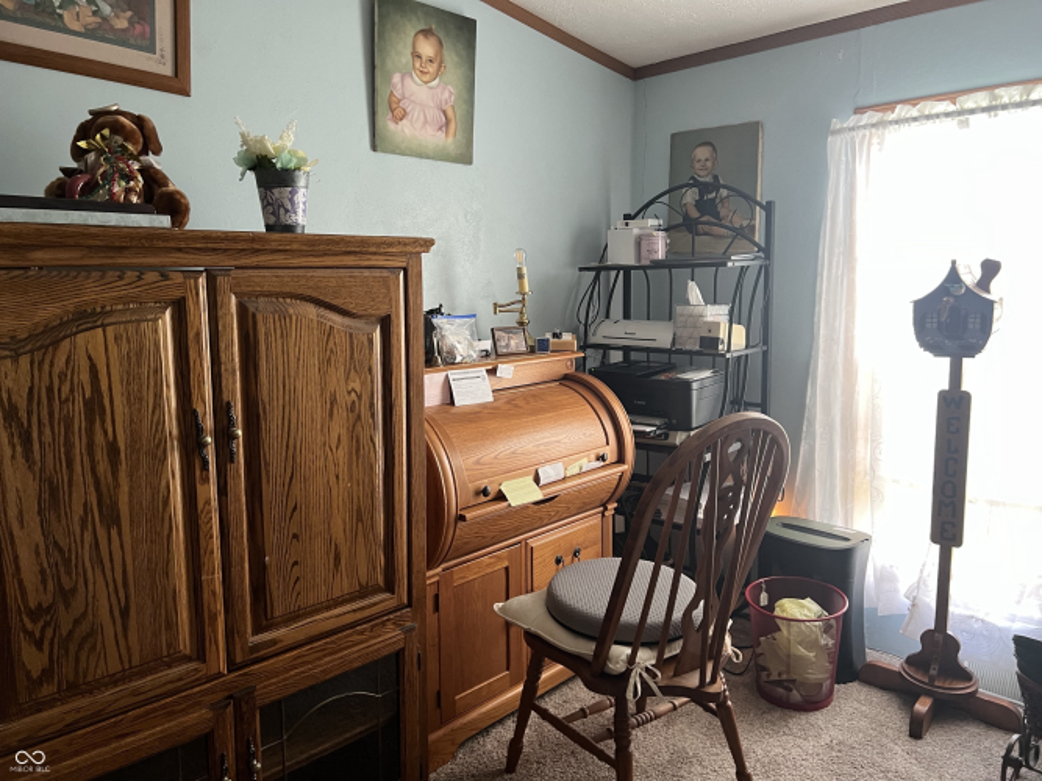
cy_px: 390
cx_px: 521
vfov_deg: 53.0
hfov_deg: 67.3
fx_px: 783
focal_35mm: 26
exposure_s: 1/60
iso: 200
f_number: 1.5
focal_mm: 5.7
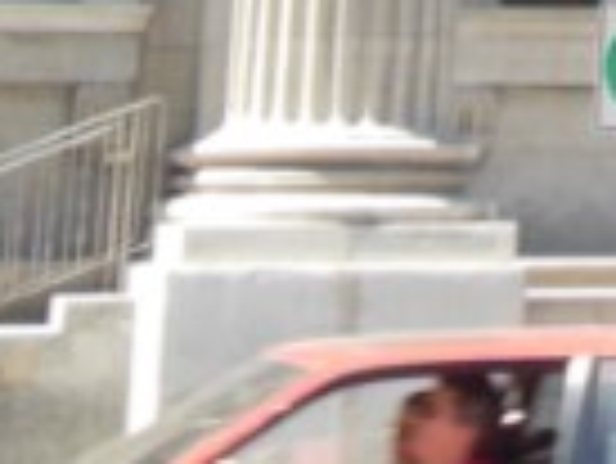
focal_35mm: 246
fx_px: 4381
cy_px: -1230
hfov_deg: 7.5
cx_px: 1479
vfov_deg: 5.4
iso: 125
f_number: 3.5
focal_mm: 6
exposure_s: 1/200
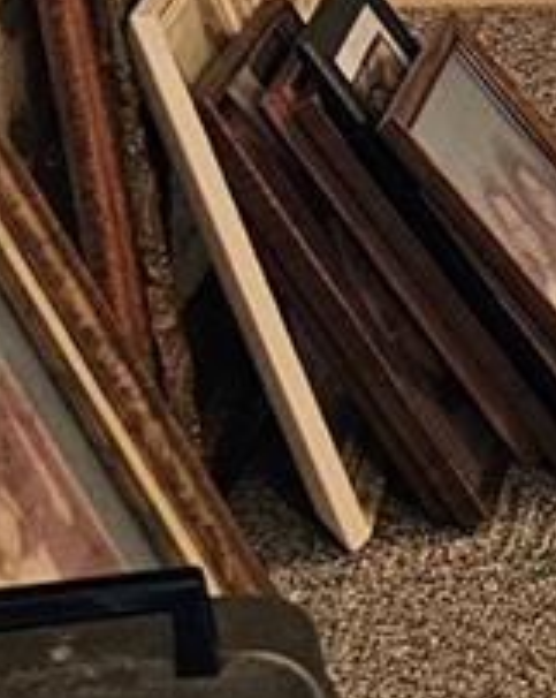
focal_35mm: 171
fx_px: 3525
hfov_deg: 7.9
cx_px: 1585
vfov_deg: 10.4
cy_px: -691
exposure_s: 1/60
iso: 640
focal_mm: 6.3
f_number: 1.7
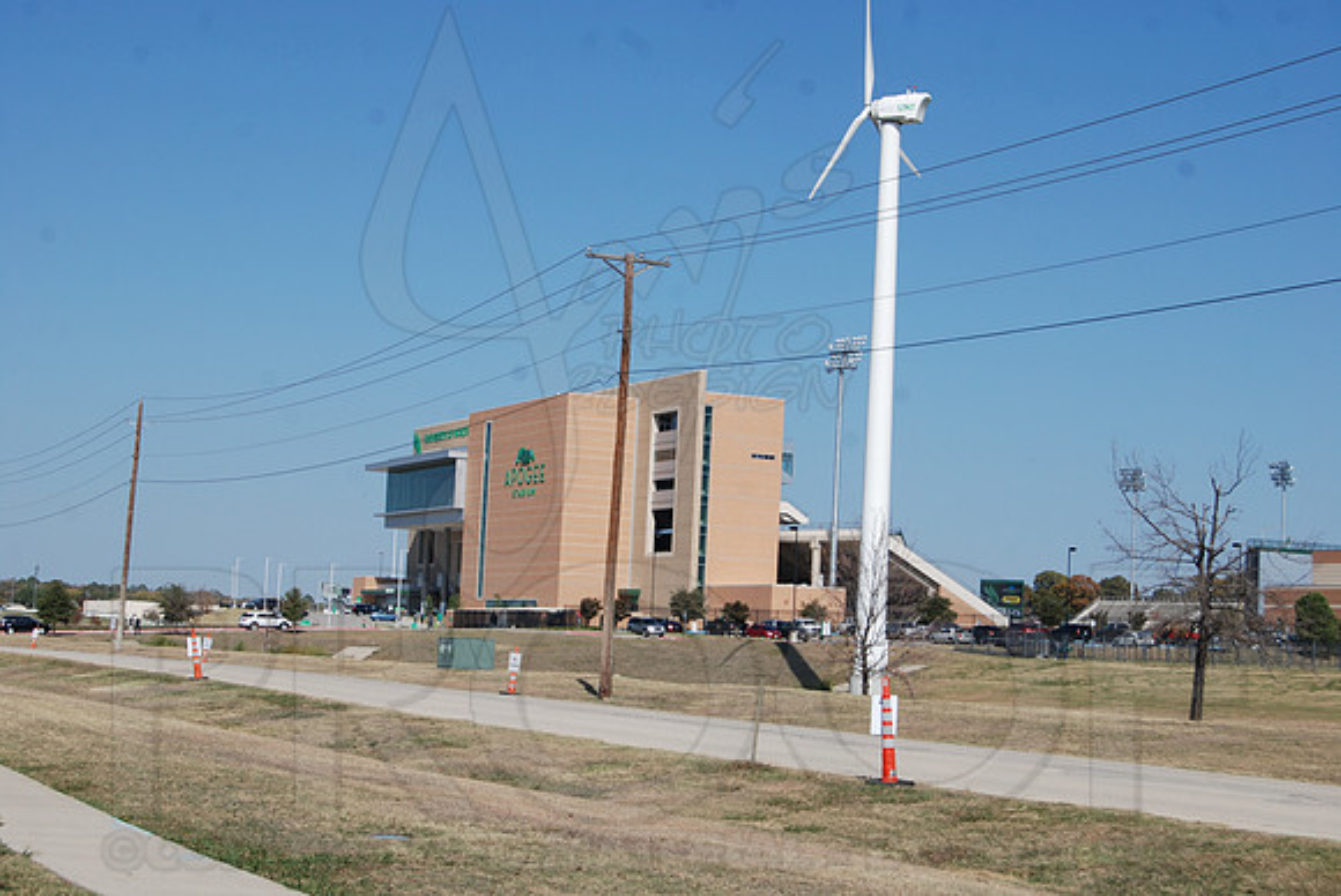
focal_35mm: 63
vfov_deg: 21.6
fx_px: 2349
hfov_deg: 31.9
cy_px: 448
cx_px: 670
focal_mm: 42
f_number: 9
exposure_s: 1/320
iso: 100
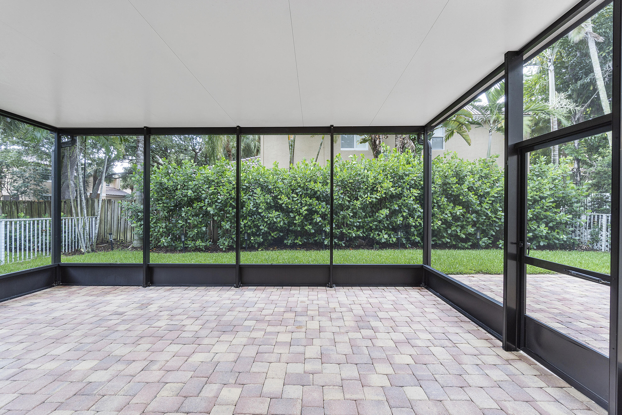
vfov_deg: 77.3
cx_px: 311
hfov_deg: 100.4
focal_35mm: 15
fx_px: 259
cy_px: 208
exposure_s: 1/2
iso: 100
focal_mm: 10
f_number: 11
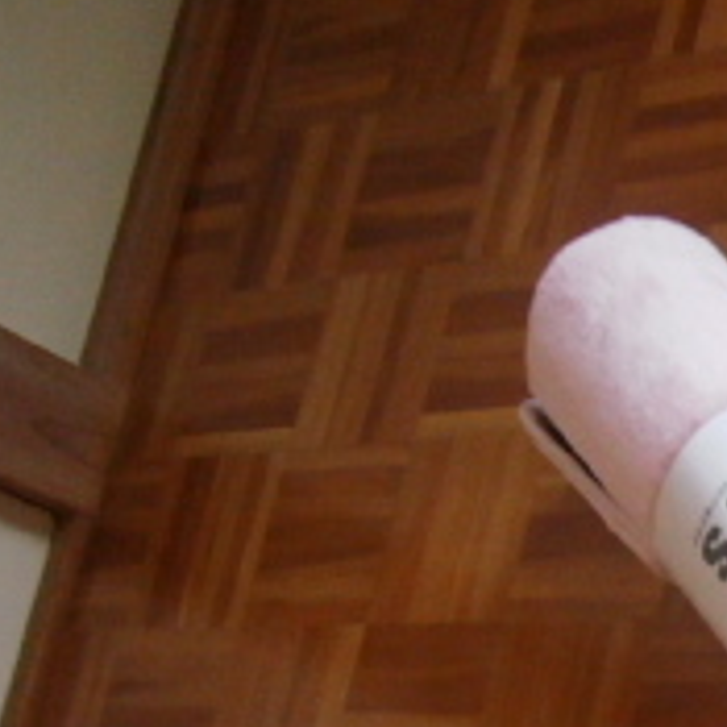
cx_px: 1213
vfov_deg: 16.4
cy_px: 964
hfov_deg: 15.5
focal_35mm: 100
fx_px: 2376
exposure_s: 1/30
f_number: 2.9
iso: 400
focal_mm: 5.45
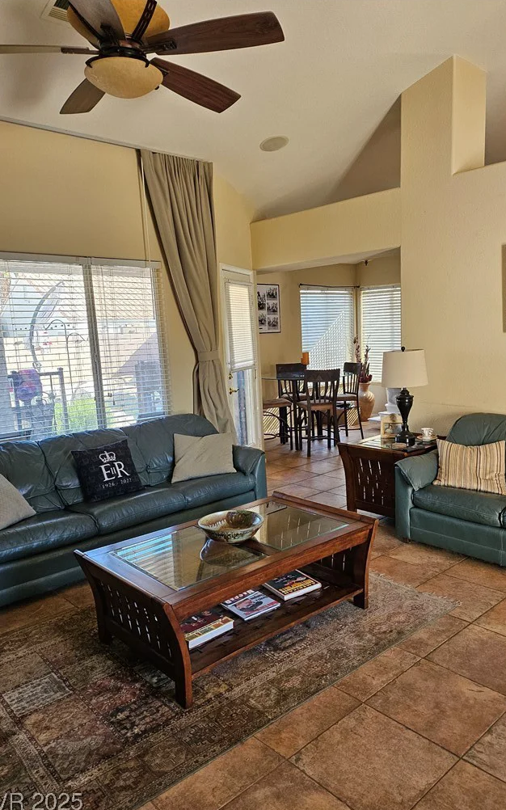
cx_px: 285
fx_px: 574
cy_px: 411
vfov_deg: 70.4
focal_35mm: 26
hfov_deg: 47.5
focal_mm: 5
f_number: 1.8
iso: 200
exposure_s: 1/180
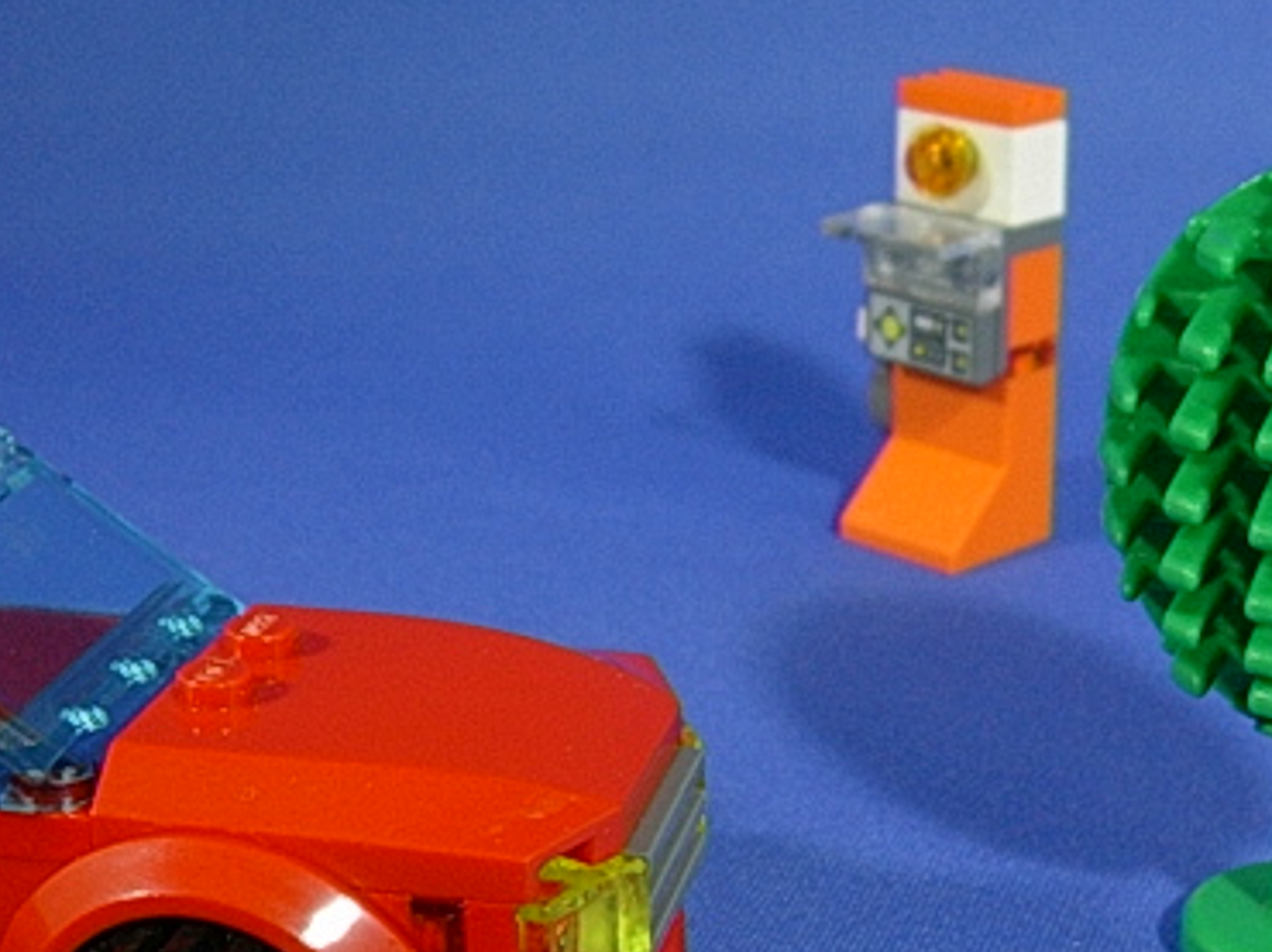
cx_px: 725
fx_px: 2607
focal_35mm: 71
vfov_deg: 20.7
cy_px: 546
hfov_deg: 27.4
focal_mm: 6.2
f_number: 2.8
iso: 70
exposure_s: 1/9.2
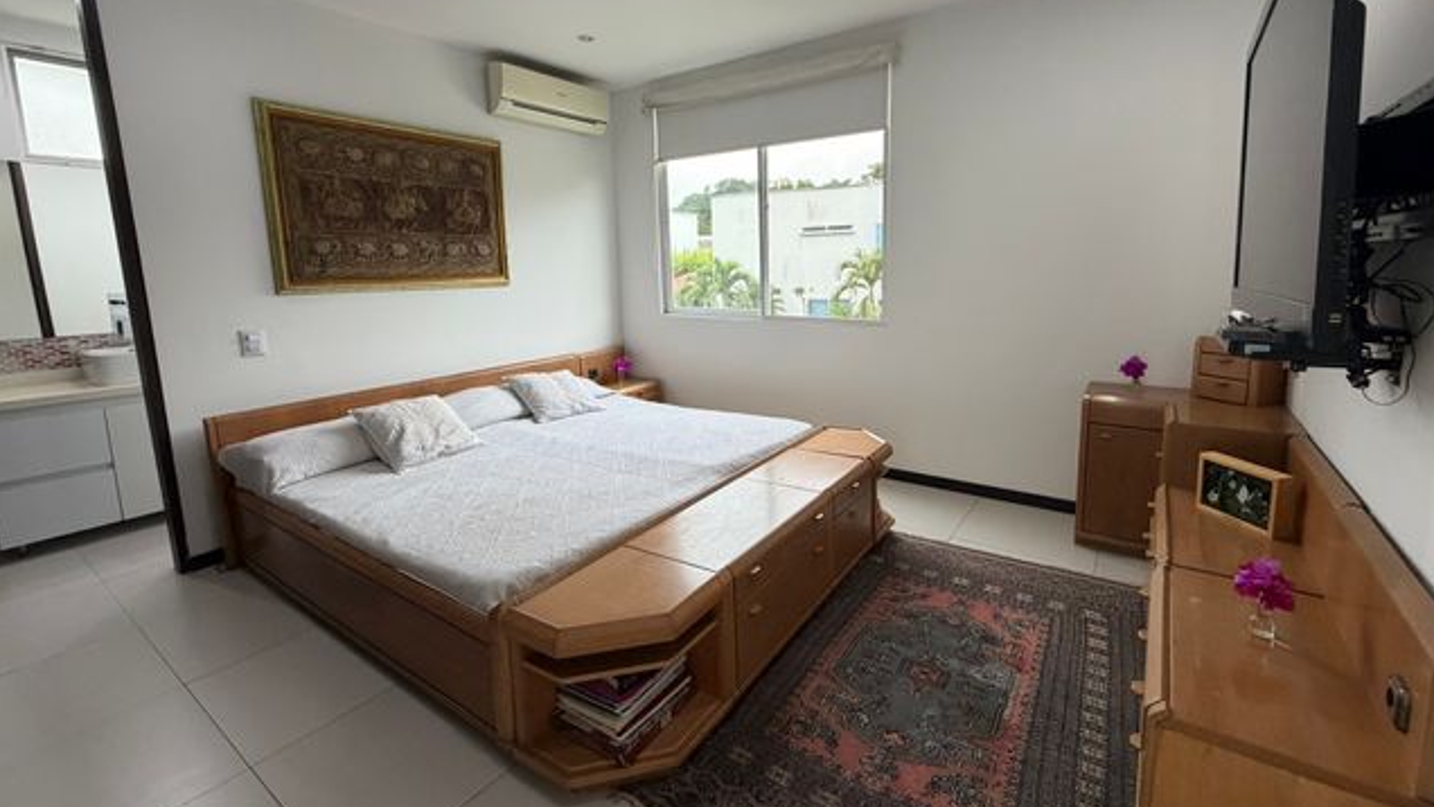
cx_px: 745
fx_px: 608
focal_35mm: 16
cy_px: 356
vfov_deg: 66.9
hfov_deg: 99.3
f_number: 2.2
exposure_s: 1/121
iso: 320
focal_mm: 2.22
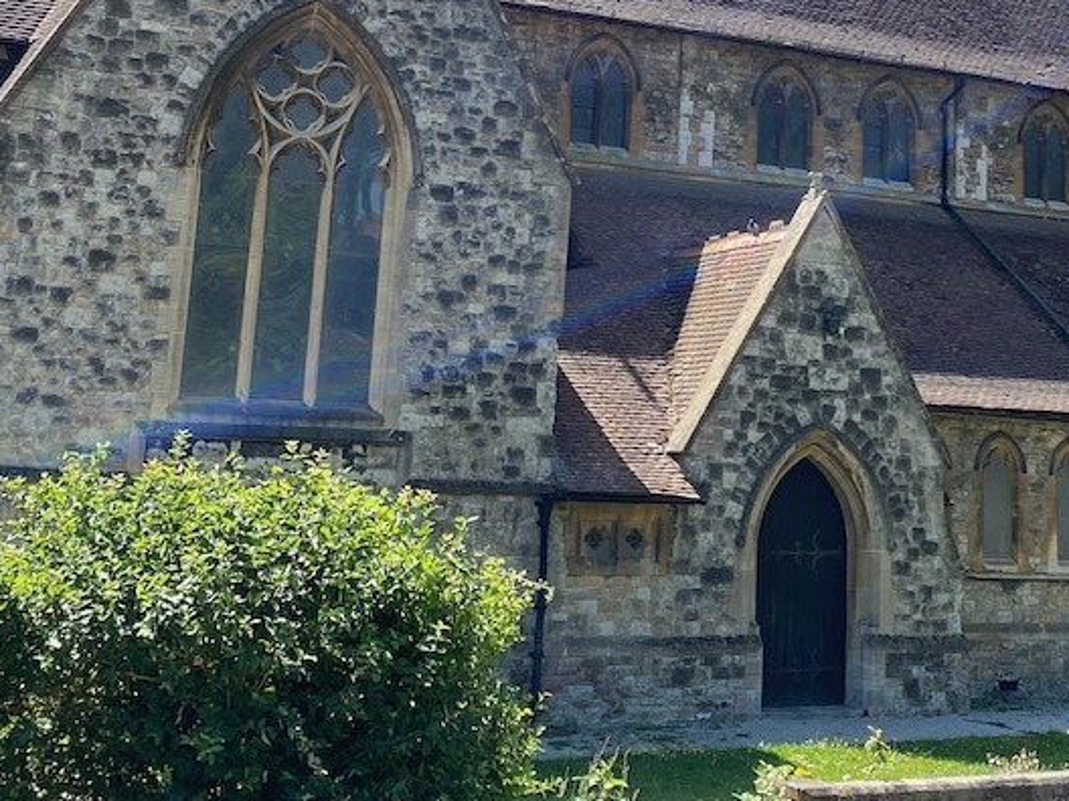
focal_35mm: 63
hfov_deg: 30.5
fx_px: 1946
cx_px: 709
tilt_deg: +13.5
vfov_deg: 22.4
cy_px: -2
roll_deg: -2.8
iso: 32
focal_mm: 4.25
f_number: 1.8
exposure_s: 1/529
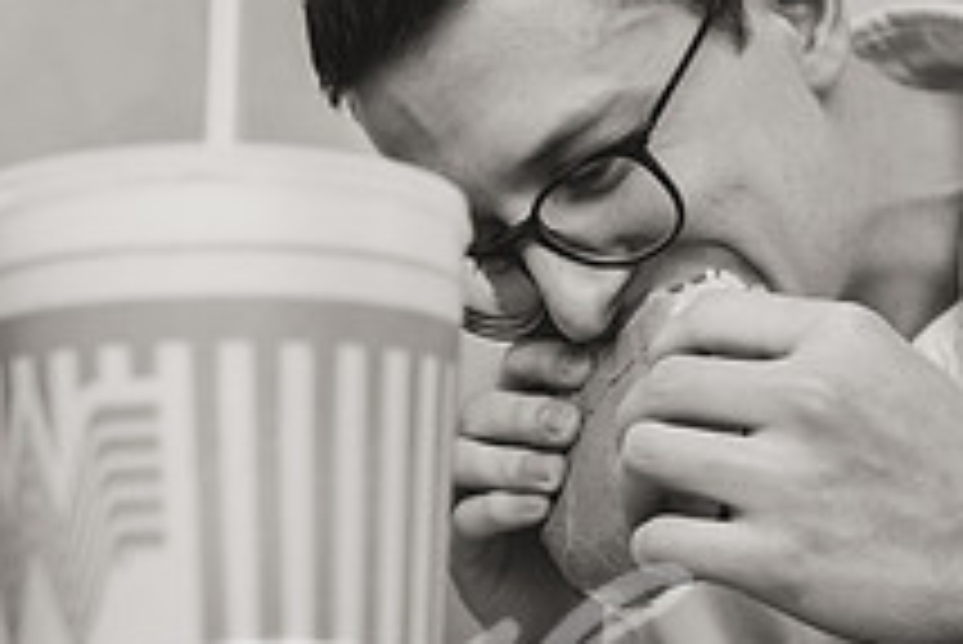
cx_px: 432
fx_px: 1740
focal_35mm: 65
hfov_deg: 30.9
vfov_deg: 21.0
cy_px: 308
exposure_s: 1/250
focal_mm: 24
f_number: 3.2
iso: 640
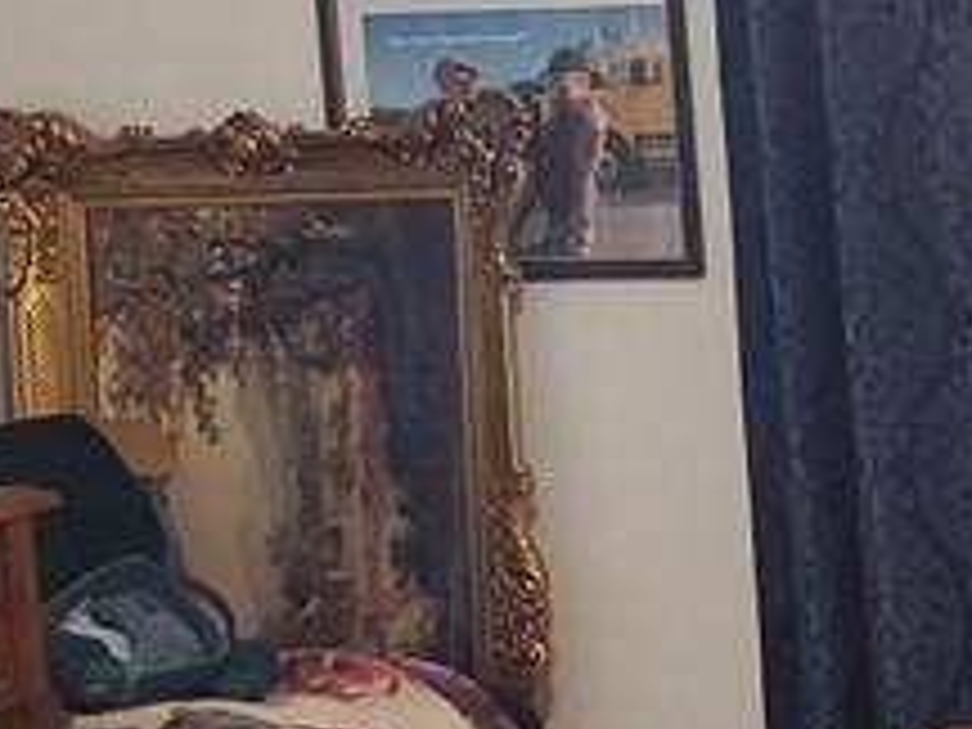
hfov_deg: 14.7
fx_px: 3454
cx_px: 1526
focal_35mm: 123
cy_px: 639
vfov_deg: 12.0
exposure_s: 1/40
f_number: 2.4
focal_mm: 4.3
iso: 250
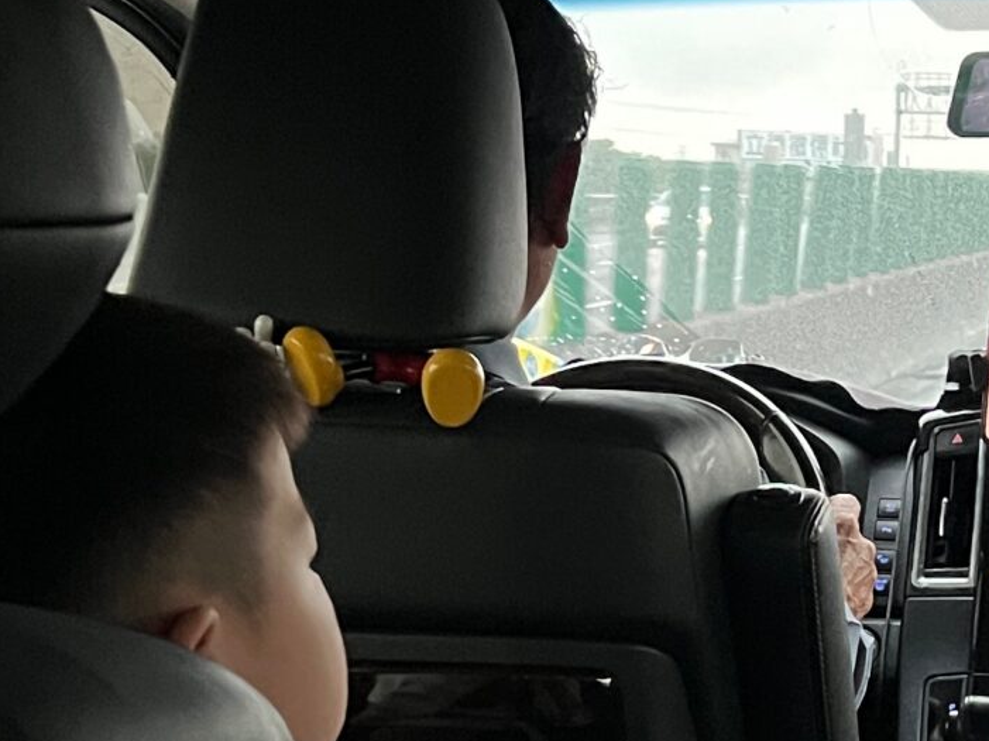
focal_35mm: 95
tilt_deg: -8.8
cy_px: 638
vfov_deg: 15.4
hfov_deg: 20.4
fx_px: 2713
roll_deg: -2.4
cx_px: 799
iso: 500
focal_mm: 5.7
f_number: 1.5
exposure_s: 1/41
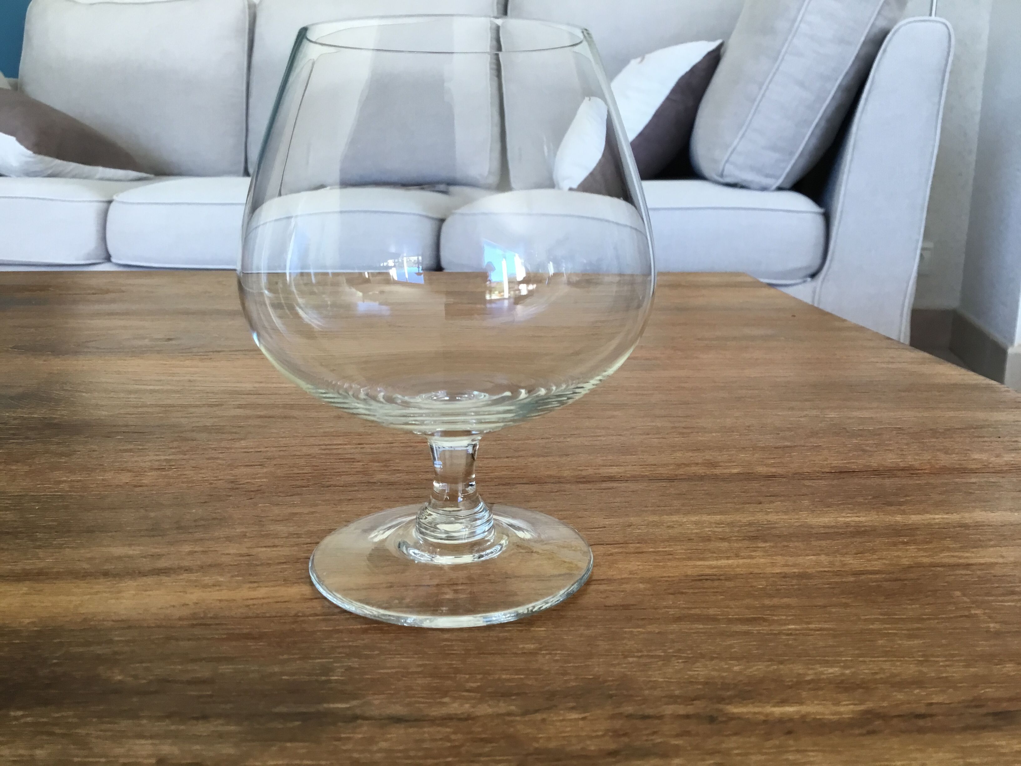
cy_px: 383
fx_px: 914
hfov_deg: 58.4
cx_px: 510
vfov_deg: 45.4
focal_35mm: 31
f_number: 2.4
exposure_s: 1/33
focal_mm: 3.3
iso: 32
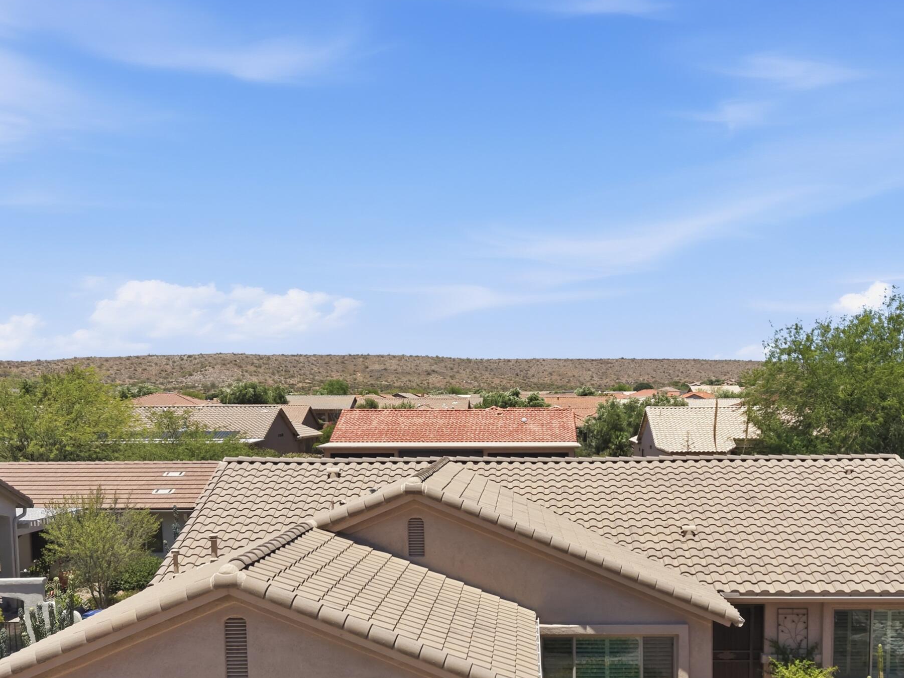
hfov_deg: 46.6
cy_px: 518
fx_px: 1045
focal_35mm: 40
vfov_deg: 35.1
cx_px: 536
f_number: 1.8
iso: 140
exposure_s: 1/5000
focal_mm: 8.7
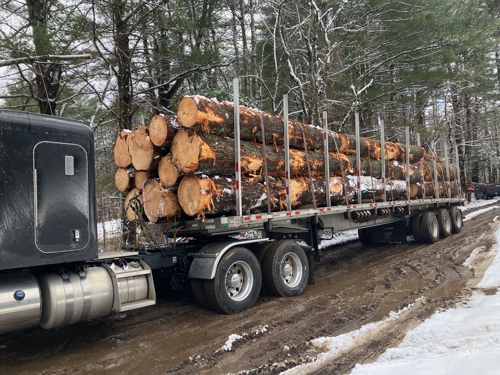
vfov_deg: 49.7
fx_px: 404
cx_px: 250
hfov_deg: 63.4
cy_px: 188
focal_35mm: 28
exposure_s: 1/490
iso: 32
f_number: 1.8
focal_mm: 3.99
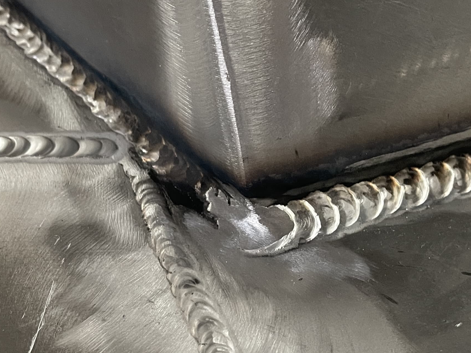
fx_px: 803
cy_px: 203
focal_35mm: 59
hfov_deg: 32.7
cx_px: 262
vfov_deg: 24.8
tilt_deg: -45.7
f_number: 1.6
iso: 400
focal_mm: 5.1
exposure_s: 1/60
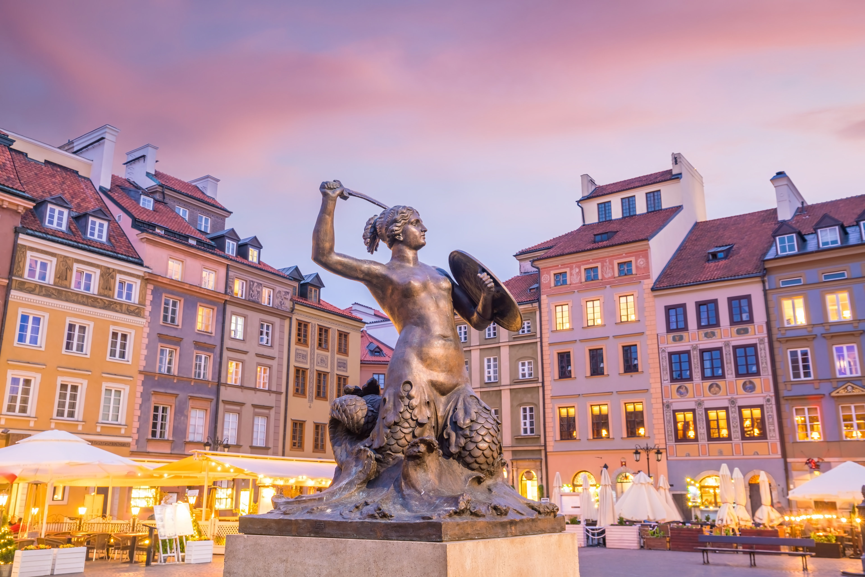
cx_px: 432
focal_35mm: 32
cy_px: 288
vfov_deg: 41.1
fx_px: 769
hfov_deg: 58.7
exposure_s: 8
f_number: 9
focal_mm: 32
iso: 100
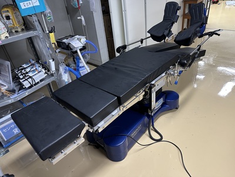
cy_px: 88
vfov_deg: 56.8
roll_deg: +8.4
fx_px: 163
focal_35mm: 24
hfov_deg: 71.6
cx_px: 118
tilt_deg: -32.4
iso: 250
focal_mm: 6.86
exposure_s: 1/60
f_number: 1.78
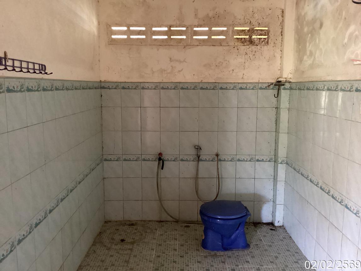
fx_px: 323
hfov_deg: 58.4
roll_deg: +0.8
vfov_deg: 45.4
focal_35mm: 31
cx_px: 180
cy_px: 136
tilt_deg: -8.7
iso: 800
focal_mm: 3.3
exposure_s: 1/30
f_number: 2.4
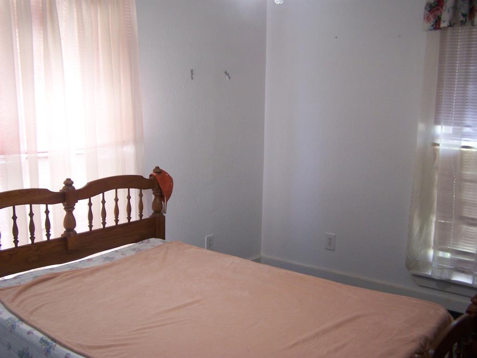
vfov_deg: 37.7
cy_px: 179
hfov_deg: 49.0
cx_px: 238
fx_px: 524
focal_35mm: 38
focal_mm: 6.3
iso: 140
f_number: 2.8
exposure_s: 1/8
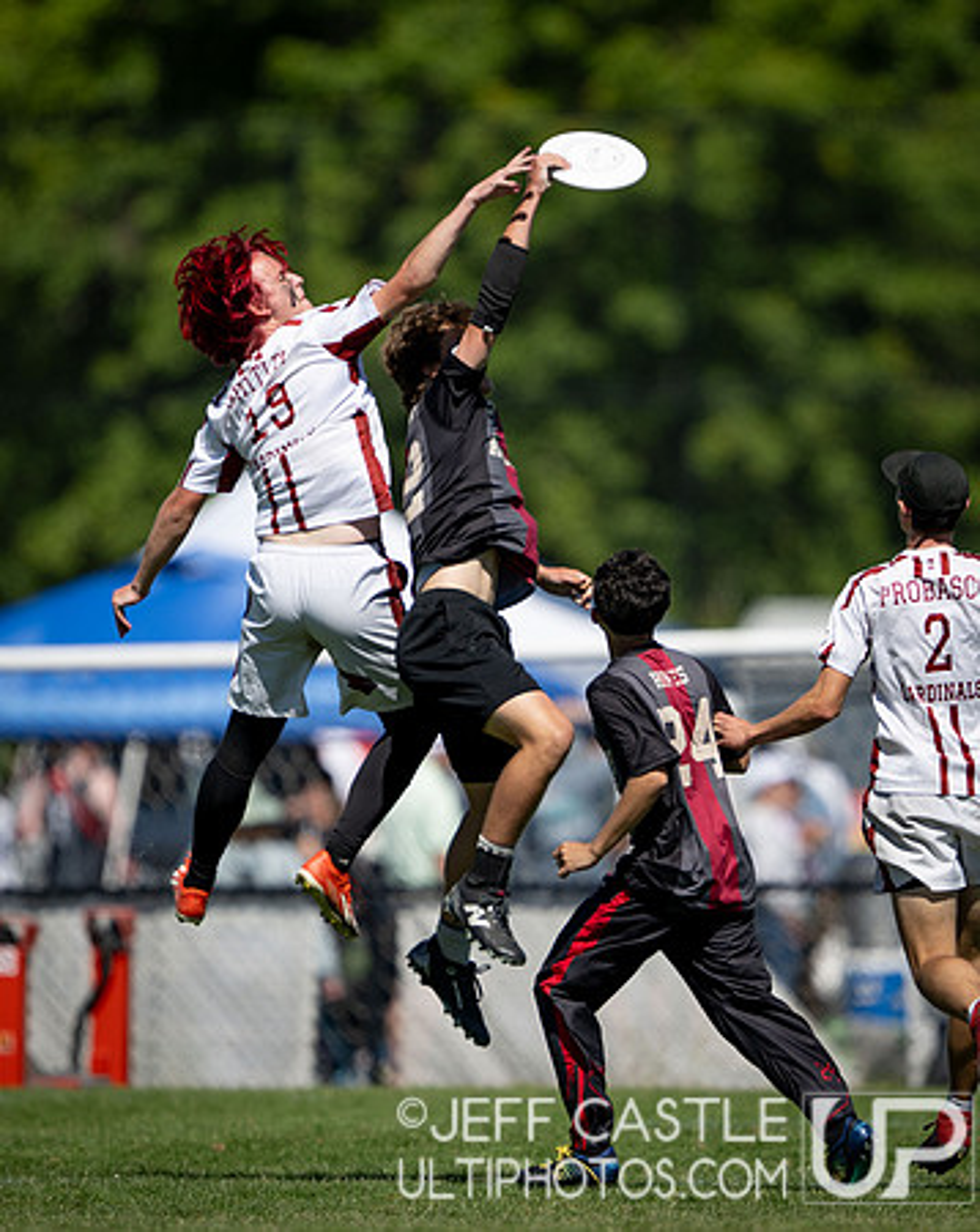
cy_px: 616
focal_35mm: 881
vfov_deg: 2.2
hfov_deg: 1.8
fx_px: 32053
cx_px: 788
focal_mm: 400
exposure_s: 1/2500
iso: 64
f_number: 2.8
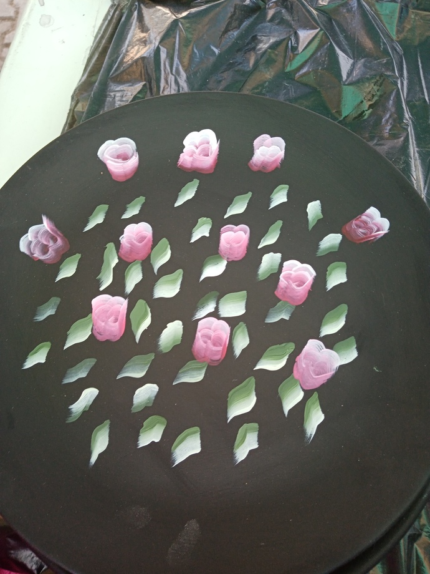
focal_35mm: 26
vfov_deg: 67.3
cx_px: 215
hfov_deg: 53.1
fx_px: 431
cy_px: 287
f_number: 1.8
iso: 112
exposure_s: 1/33.3
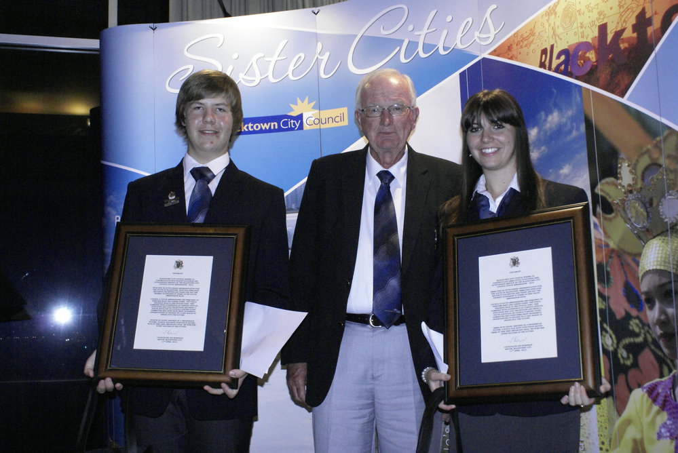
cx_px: 339
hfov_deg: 46.4
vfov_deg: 32.0
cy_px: 226
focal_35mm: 42
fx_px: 792
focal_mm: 28
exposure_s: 1/50
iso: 1600
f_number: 10
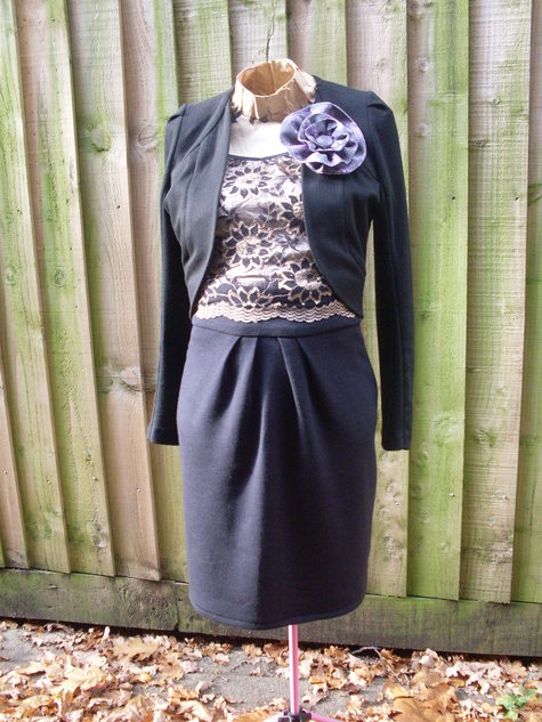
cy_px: 361
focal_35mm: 38
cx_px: 271
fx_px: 793
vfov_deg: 49.0
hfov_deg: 37.7
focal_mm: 6.3
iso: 100
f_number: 2.8
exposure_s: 1/60
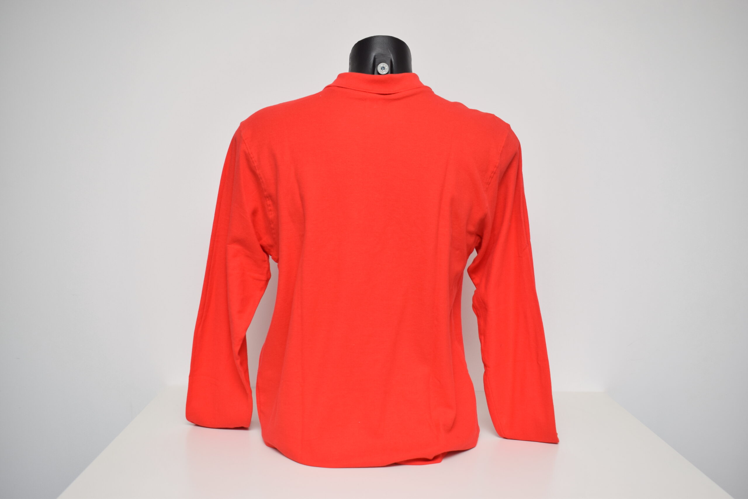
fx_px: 686
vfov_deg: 40.0
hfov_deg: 57.2
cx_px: 374
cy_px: 250
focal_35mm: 33
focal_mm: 22
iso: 400
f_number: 5.6
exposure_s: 1/200
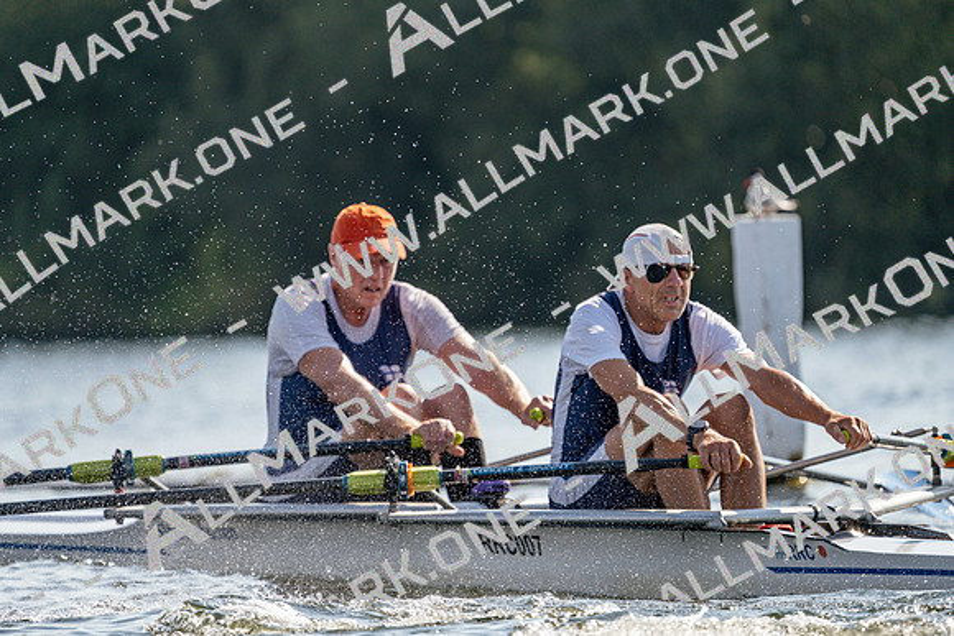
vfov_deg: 2.6
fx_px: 13889
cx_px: 477
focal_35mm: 524
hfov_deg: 3.9
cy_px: 318
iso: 320
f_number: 6.3
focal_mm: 524
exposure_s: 1/1600
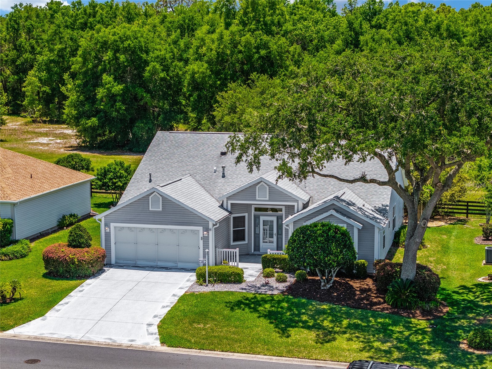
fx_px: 995
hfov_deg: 27.8
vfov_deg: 21.0
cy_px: 184
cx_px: 246
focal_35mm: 70
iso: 180
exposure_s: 1/500
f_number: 2.8
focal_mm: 19.35
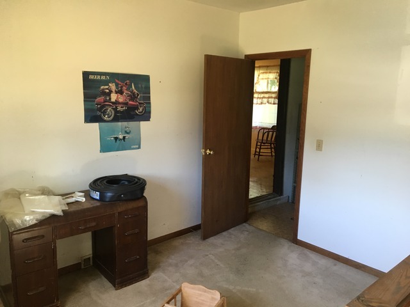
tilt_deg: -10.0
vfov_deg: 48.2
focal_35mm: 29
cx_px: 205
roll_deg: -0.4
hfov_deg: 61.7
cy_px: 154
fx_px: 343
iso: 100
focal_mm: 4.15
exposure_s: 1/30
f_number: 2.2
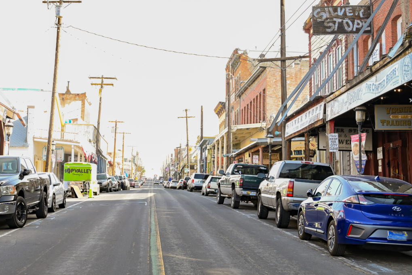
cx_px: 158
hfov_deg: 35.5
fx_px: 641
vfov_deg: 24.1
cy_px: 104
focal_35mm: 56
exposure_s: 1/1000
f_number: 4
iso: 1000
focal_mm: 38
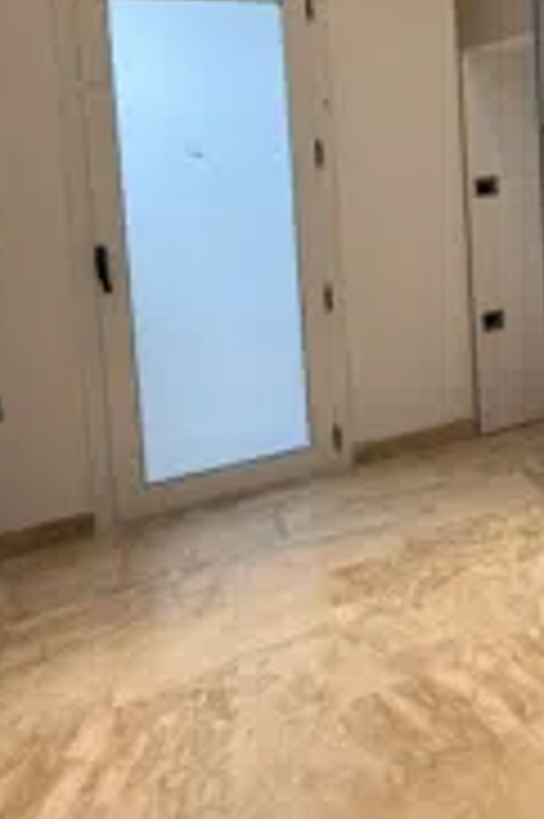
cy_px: 171
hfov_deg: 37.1
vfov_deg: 54.9
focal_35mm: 32
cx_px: 535
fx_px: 727
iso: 125
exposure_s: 1/100
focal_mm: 2.22
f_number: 2.2
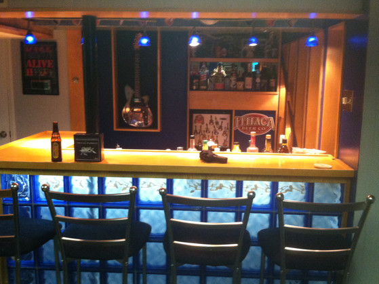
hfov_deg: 46.8
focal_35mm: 40
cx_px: 195
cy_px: 153
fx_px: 438
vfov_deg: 35.9
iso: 320
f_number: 2.8
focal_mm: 3.85
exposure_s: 1/15
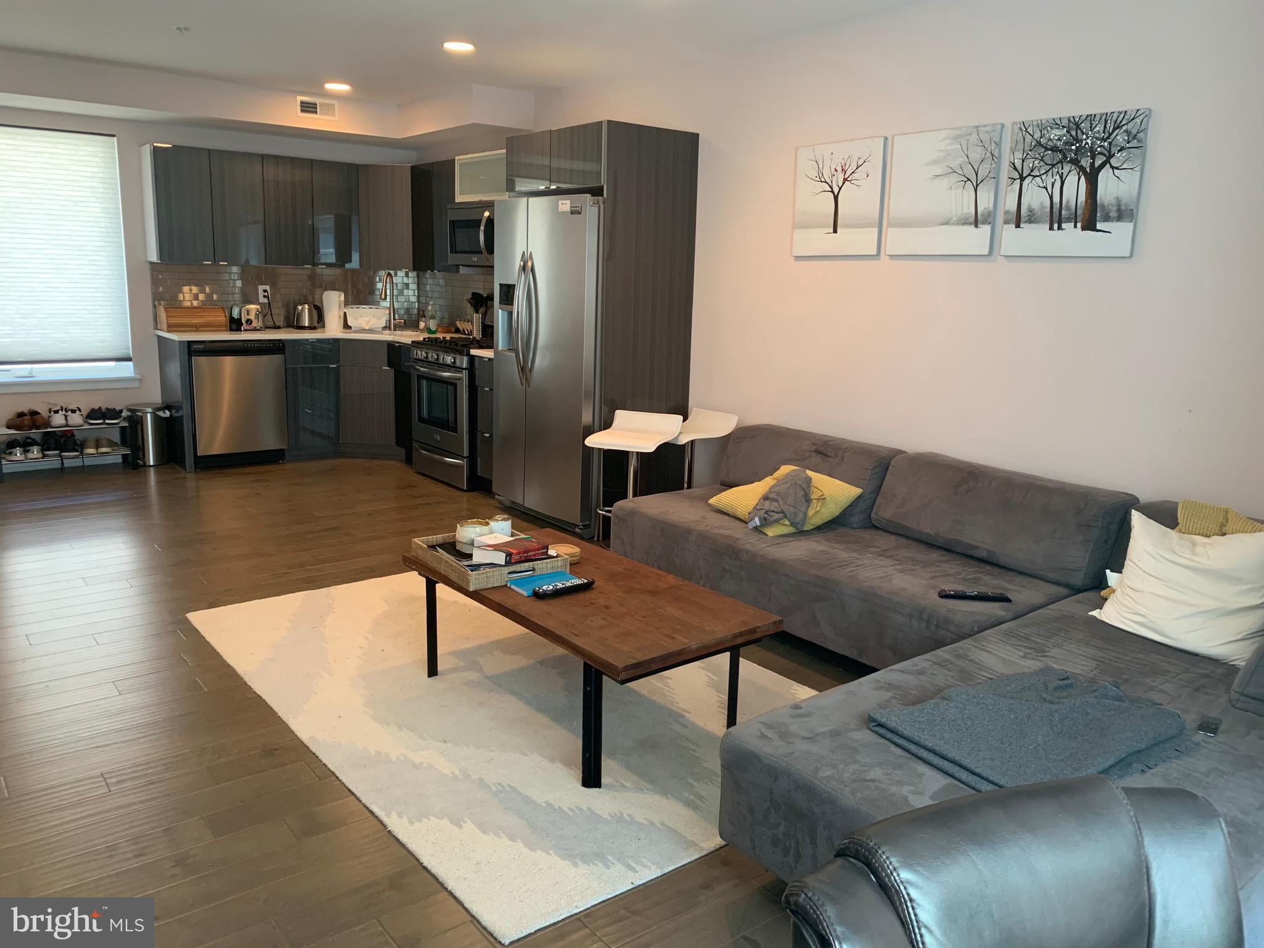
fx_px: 949
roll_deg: -1.1
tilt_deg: -11.4
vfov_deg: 53.1
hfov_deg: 67.3
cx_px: 632
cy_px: 474
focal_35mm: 26
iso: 250
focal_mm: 4.25
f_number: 1.8
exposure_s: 1/60
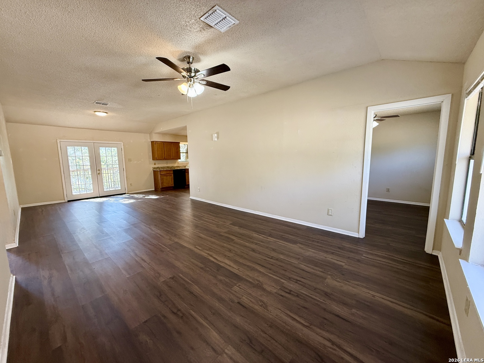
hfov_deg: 102.1
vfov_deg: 85.7
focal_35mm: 14
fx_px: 196
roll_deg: +0.8
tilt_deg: -6.7
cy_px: 182
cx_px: 242
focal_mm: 2.22
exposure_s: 1/60
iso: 200
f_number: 2.2
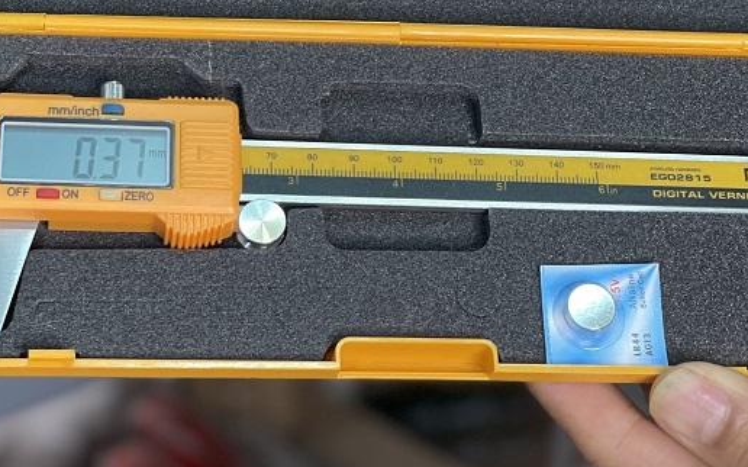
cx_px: 367
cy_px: 22
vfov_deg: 11.4
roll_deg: +0.2
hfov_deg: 18.3
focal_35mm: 114
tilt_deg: -17.7
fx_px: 2323
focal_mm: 6
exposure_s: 1/33
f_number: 2
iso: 160
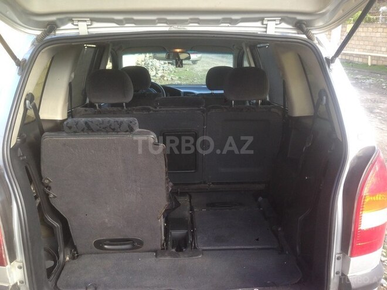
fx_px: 369
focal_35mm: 33
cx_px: 194
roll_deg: -2.1
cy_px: 145
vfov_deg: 42.9
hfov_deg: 55.4
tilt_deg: -20.4
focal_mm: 4.12
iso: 64
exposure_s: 1/120
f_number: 2.4
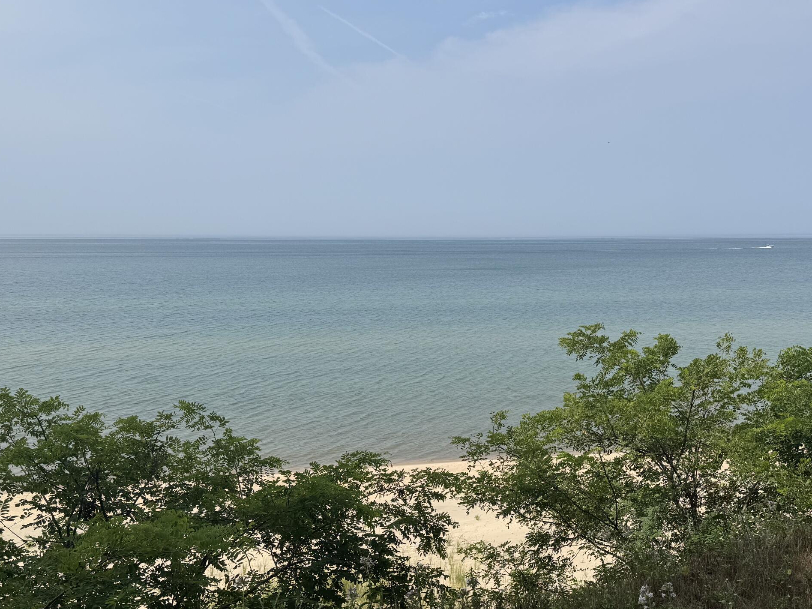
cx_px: 431
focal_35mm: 38
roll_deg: +0.9
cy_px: 342
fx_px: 891
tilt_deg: -7.3
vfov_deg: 37.7
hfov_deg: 49.0
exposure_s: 1/6410
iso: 80
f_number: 1.78
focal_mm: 6.76
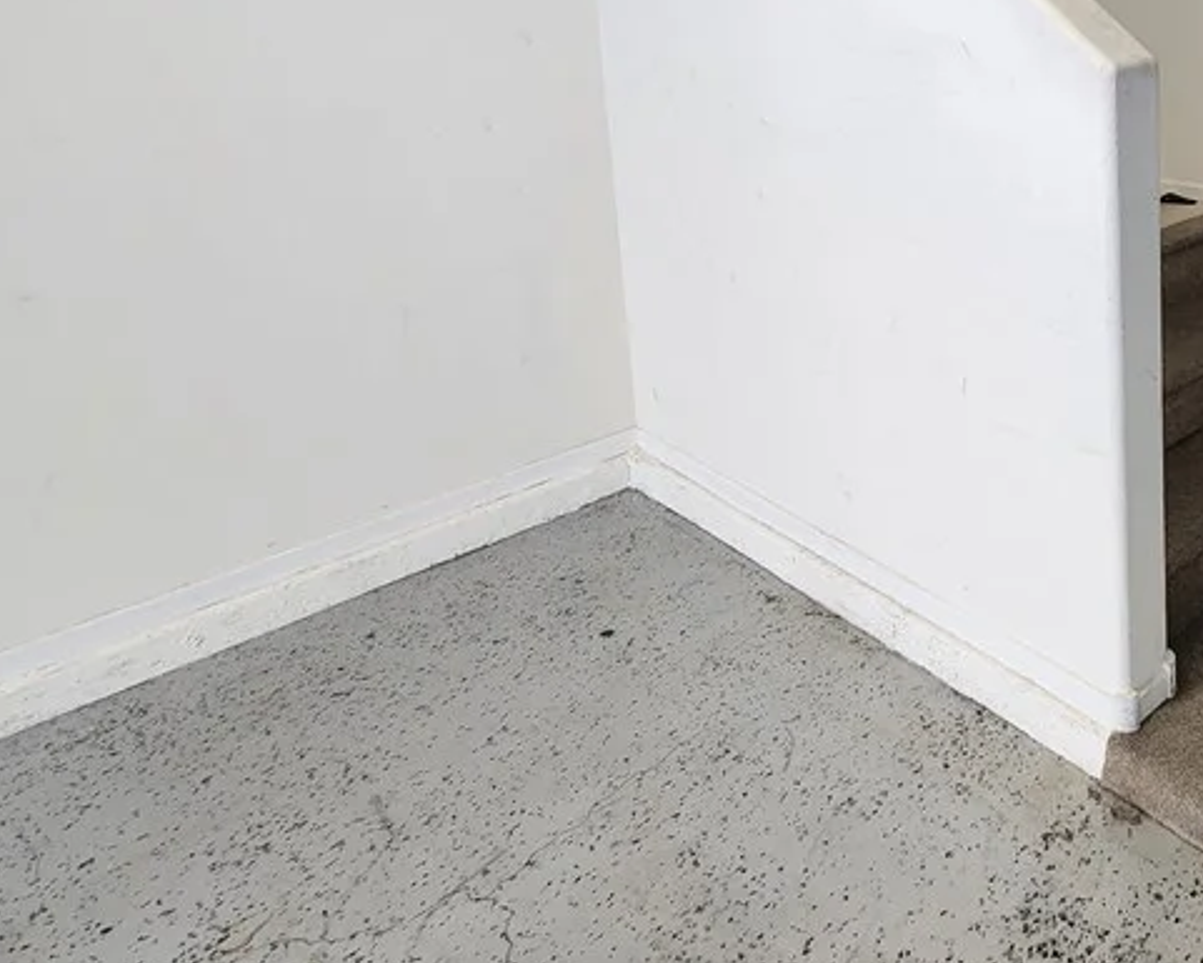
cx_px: 1188
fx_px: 962
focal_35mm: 27
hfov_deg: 51.9
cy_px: 98
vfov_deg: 47.8
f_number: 2.2
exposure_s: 1/60
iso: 200
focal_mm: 2.2
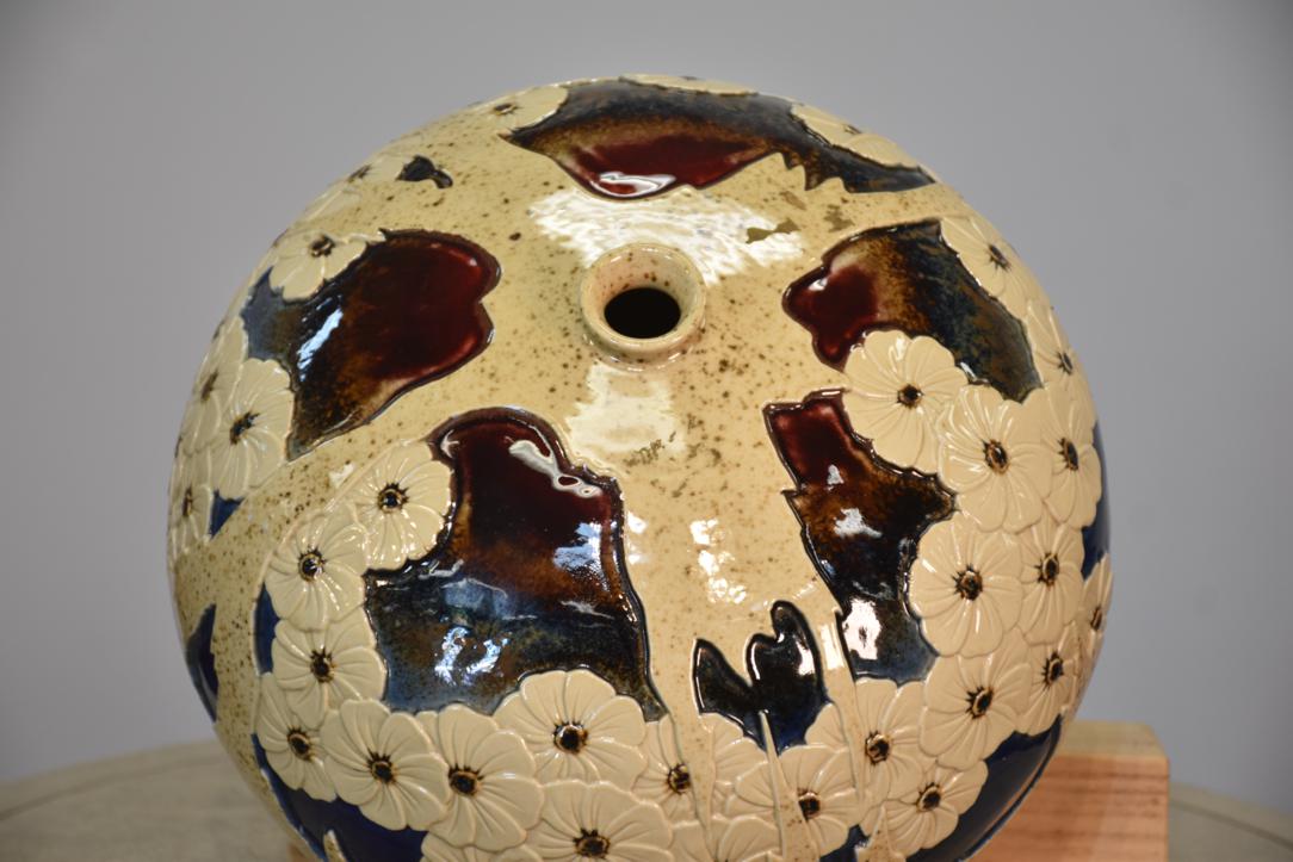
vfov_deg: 11.4
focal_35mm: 120
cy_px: 431
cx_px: 646
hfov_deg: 17.1
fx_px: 4310
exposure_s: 1/50
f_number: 5.3
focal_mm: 80
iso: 400
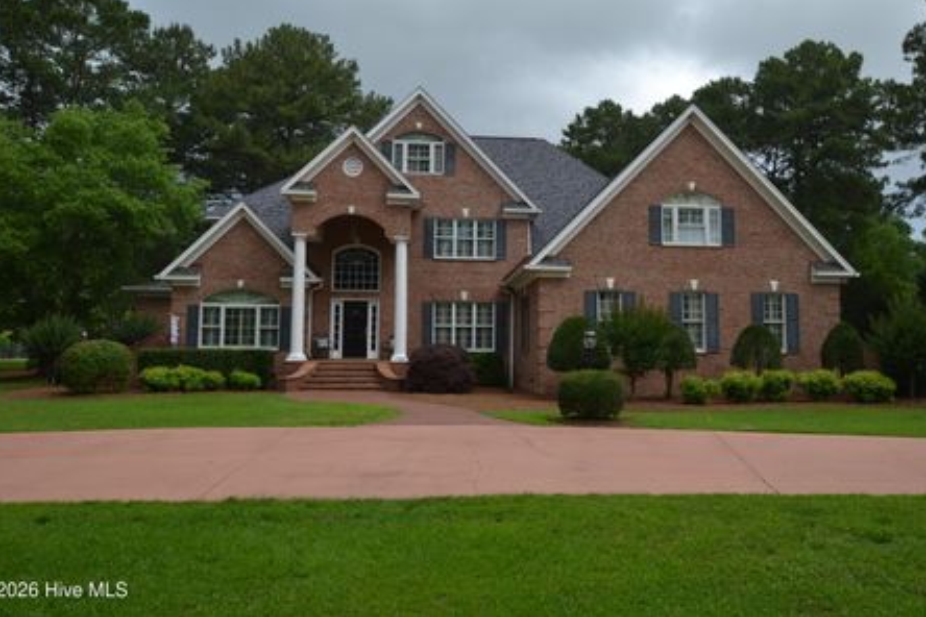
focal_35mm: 27
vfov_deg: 47.8
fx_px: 694
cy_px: 274
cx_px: 501
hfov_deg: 67.3
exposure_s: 1/200
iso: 100
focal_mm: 16
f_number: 7.1
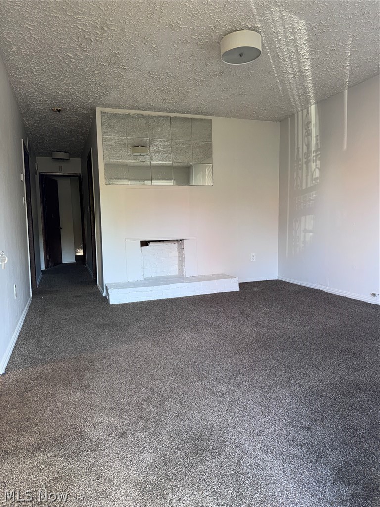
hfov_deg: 56.8
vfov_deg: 71.6
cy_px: 254
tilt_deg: -4.5
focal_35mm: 24
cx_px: 190
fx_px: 351
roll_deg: +1.4
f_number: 1.78
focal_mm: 6.76
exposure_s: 1/33
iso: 100
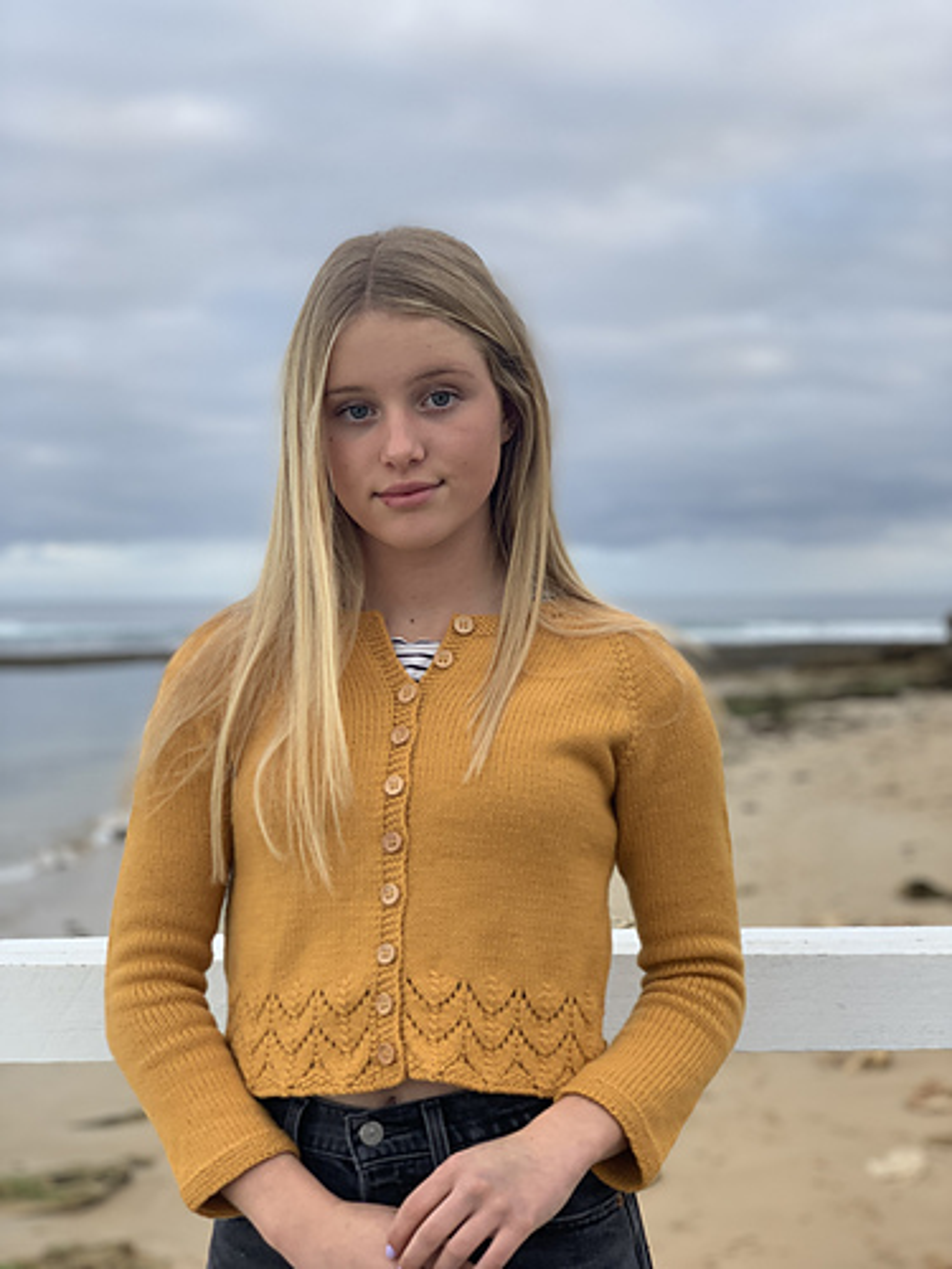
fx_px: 1907
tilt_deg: -0.6
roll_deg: +0.9
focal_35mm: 52
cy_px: 634
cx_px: 476
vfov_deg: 36.8
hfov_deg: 28.0
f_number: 2.4
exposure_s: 1/122
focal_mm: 6
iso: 32
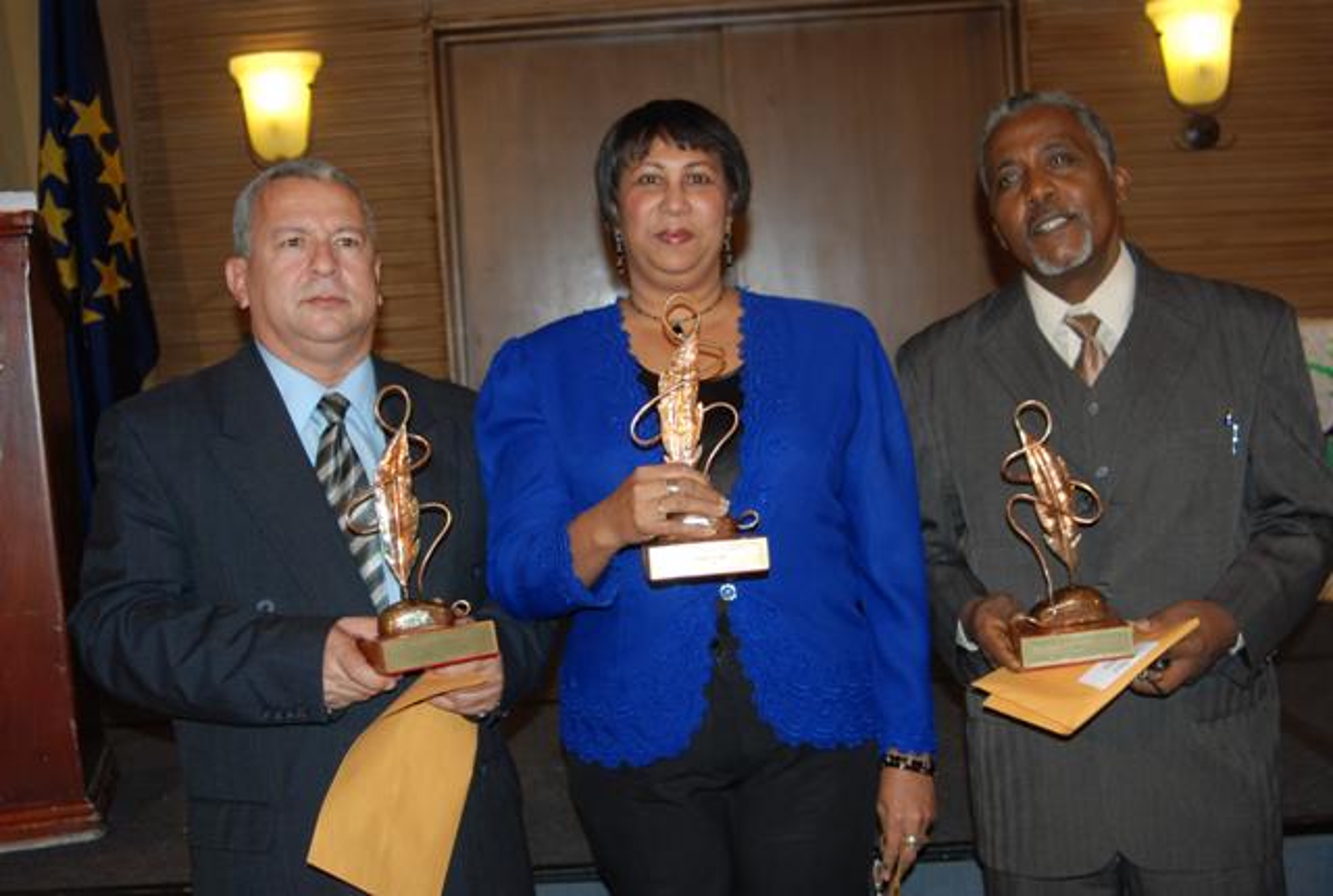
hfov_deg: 46.3
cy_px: 448
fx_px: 1559
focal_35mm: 42
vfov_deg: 32.1
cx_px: 666
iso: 200
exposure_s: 1/60
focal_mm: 28
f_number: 3.5
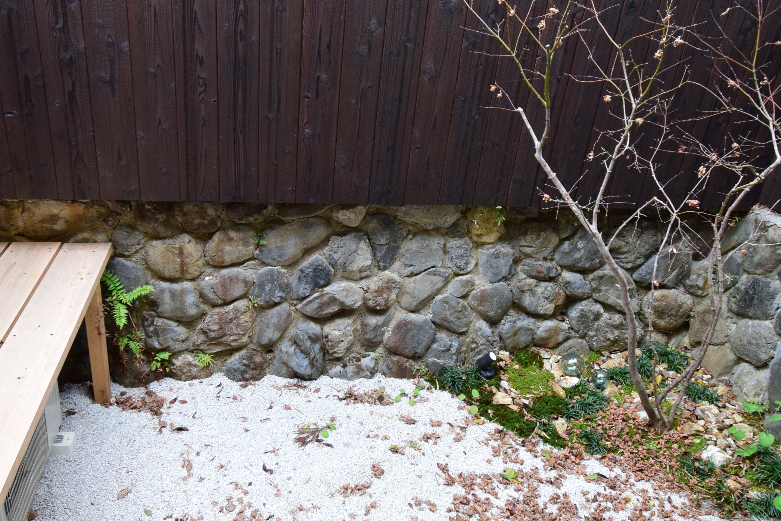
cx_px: 329
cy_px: 228
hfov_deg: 69.0
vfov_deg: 49.5
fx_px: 564
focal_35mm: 26
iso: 1000
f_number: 5.6
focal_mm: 10
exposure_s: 1/60
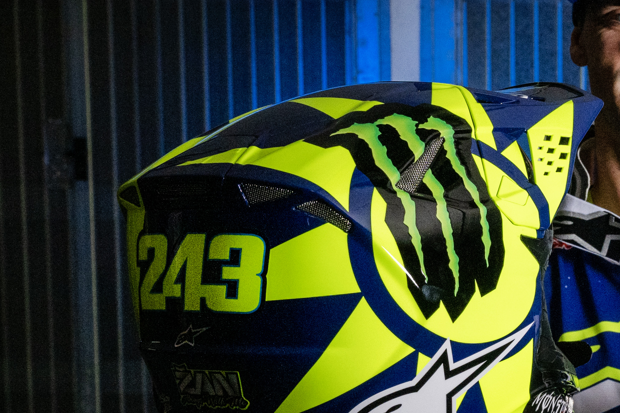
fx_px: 1894
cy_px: 404
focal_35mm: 110
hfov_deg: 17.7
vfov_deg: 12.3
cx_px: 744
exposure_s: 1/500
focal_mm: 27.5
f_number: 8
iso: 400
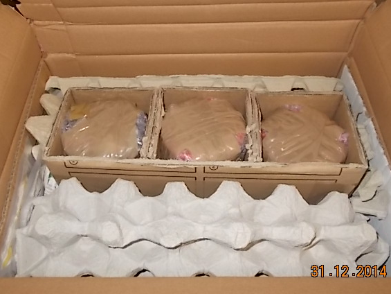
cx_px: 188
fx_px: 384
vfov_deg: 41.8
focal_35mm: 34
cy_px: 144
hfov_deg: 53.9
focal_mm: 5.3
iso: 200
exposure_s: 1/25
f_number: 3.4
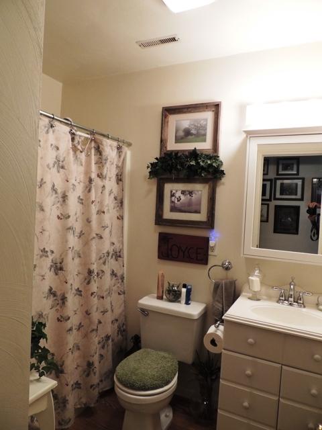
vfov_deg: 71.6
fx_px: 298
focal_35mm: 24
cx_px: 161
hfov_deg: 56.8
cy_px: 215
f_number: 3
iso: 250
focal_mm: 4.3
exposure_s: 1/30
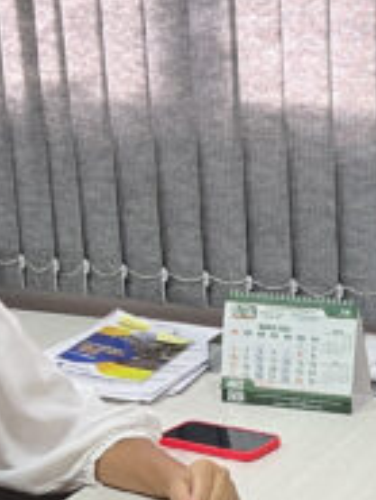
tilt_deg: -19.0
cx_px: 433
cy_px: 422
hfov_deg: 13.4
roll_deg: +0.3
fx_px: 1562
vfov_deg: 18.0
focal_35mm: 108
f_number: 1.5
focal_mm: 5.7
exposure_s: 1/60
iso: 160
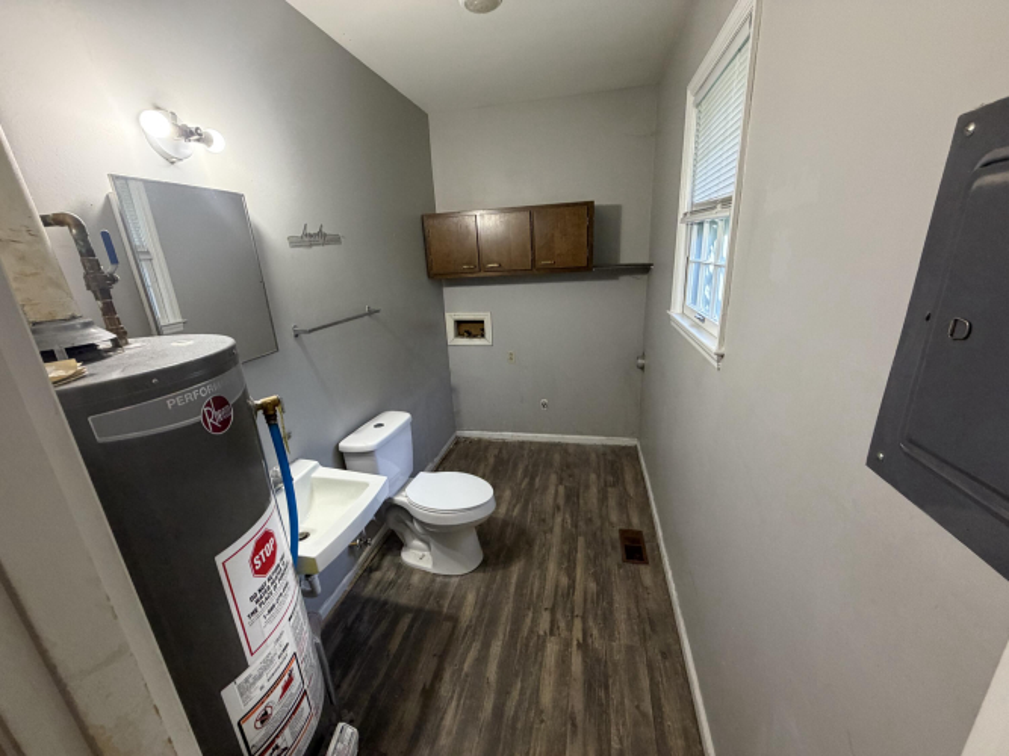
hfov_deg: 102.1
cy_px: 378
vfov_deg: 85.7
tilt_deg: -17.5
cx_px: 504
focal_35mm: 14
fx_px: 408
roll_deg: +3.5
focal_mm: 2.22
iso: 320
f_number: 2.2
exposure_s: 1/60
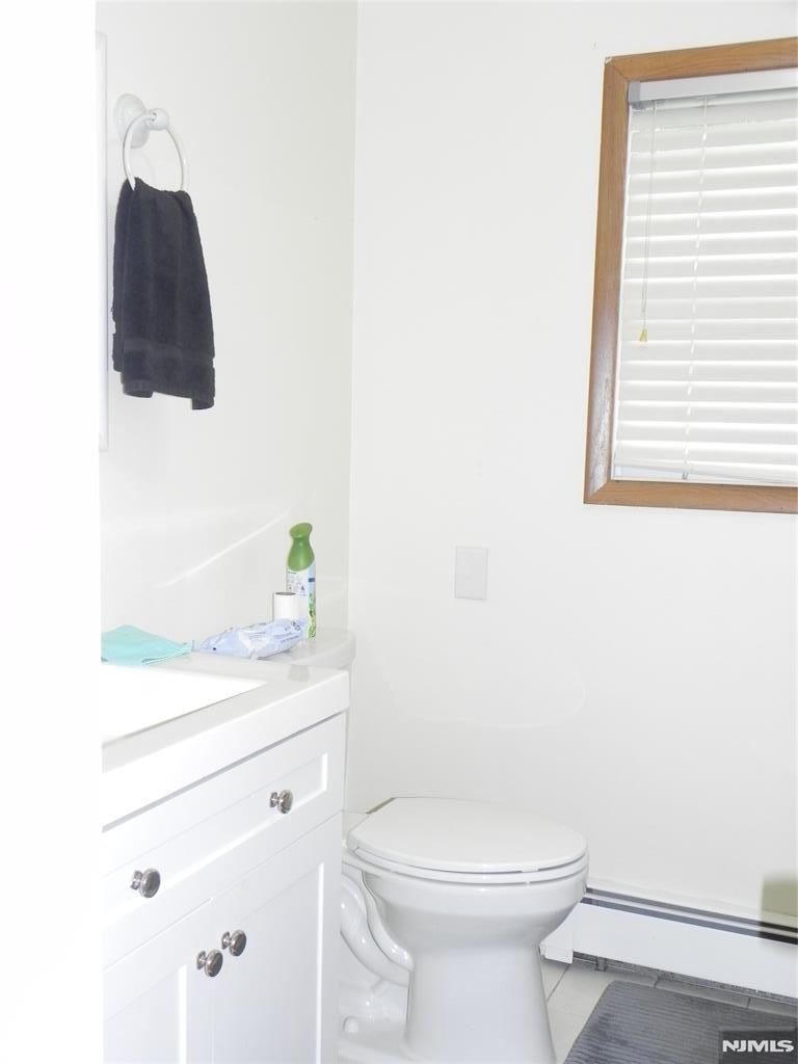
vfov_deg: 50.1
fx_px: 1137
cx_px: 399
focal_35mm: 37
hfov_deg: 38.7
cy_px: 532
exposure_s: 1/30
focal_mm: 6.6
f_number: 3.2
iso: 200
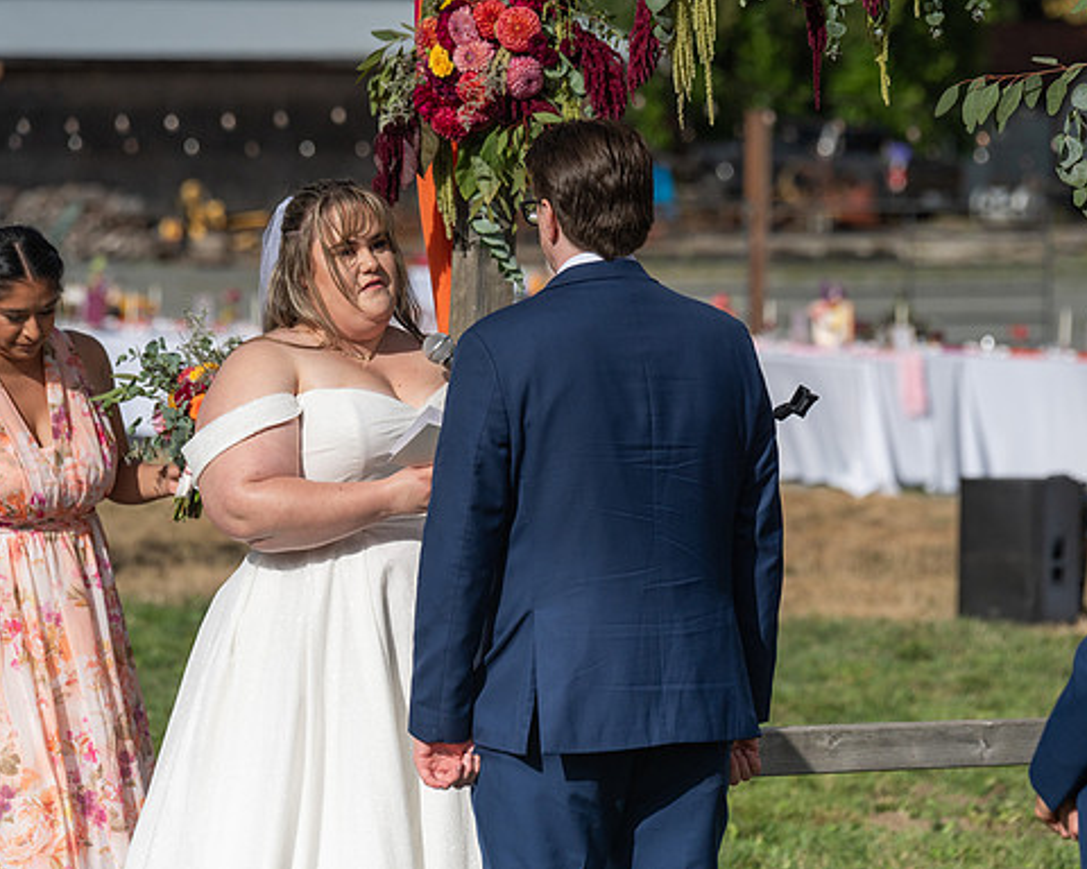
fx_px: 5469
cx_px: 557
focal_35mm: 170
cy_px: 436
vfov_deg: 9.1
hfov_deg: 11.4
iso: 400
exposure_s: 1/8000
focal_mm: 150
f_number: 4.5
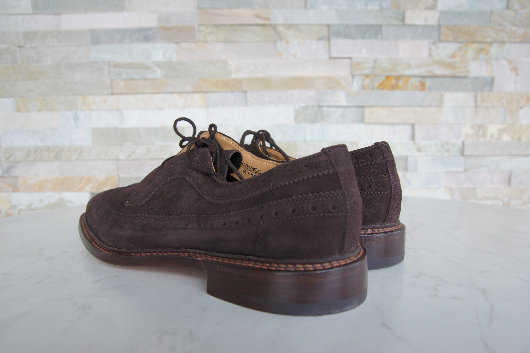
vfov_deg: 50.4
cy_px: 176
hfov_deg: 70.5
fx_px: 375
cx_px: 265
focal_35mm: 26
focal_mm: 17
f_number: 5
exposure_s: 1/50
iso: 200
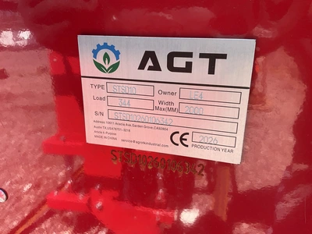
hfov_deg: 61.7
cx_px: 156
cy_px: 117
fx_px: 261
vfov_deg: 48.2
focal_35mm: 29
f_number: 1.8
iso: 16
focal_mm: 3
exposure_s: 1/134
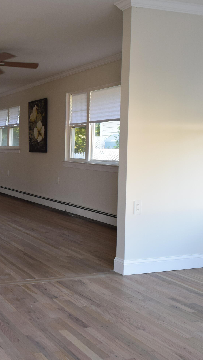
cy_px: 182
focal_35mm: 43
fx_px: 412
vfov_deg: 47.4
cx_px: -26
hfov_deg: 25.5
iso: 1100
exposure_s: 1/60
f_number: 8
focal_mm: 18
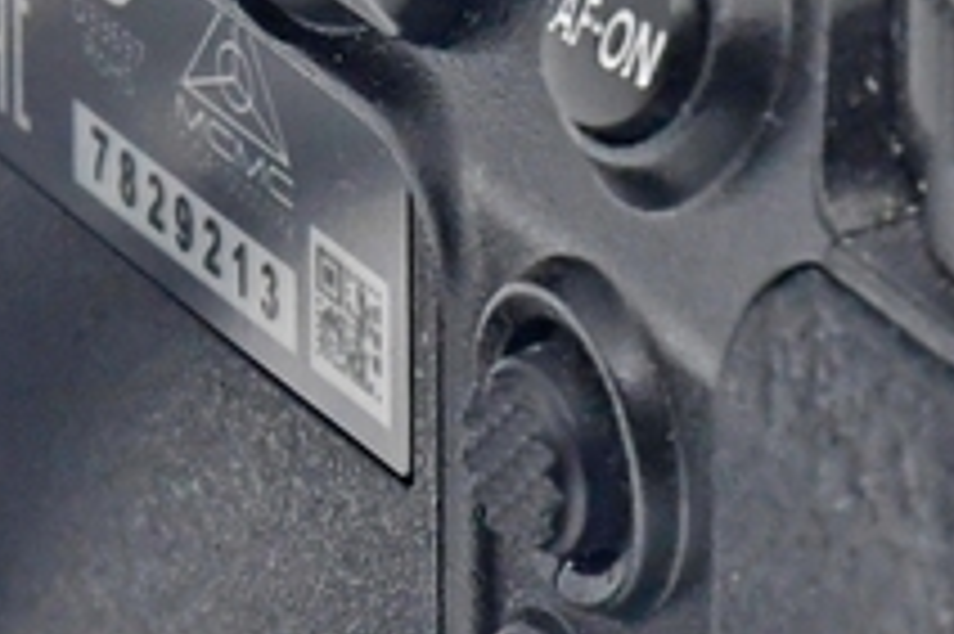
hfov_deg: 2.8
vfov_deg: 1.8
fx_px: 19674
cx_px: 189
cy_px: 315
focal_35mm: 743
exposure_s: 1/125
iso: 1250
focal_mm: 70
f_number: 8
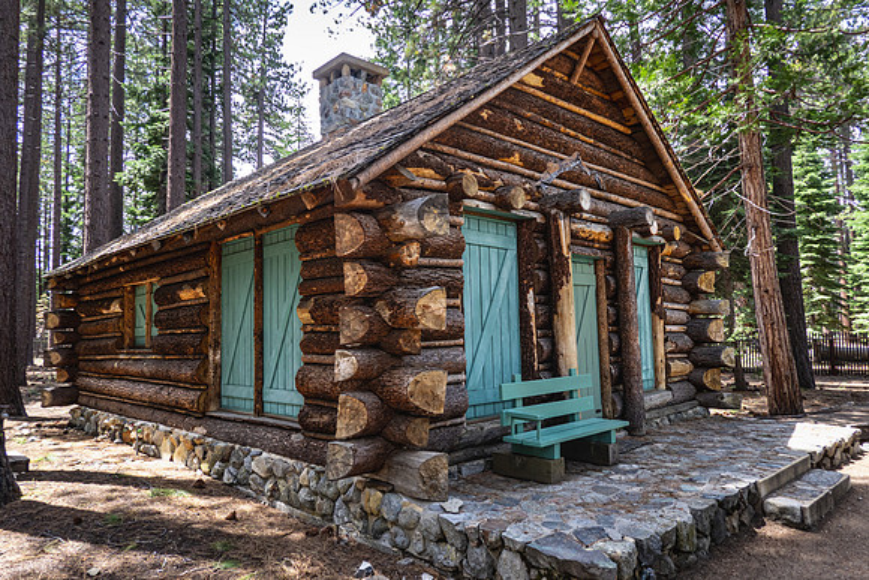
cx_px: 434
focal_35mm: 25
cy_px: 290
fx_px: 594
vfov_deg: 52.0
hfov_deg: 72.4
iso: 200
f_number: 5.6
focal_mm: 9
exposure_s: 1/100
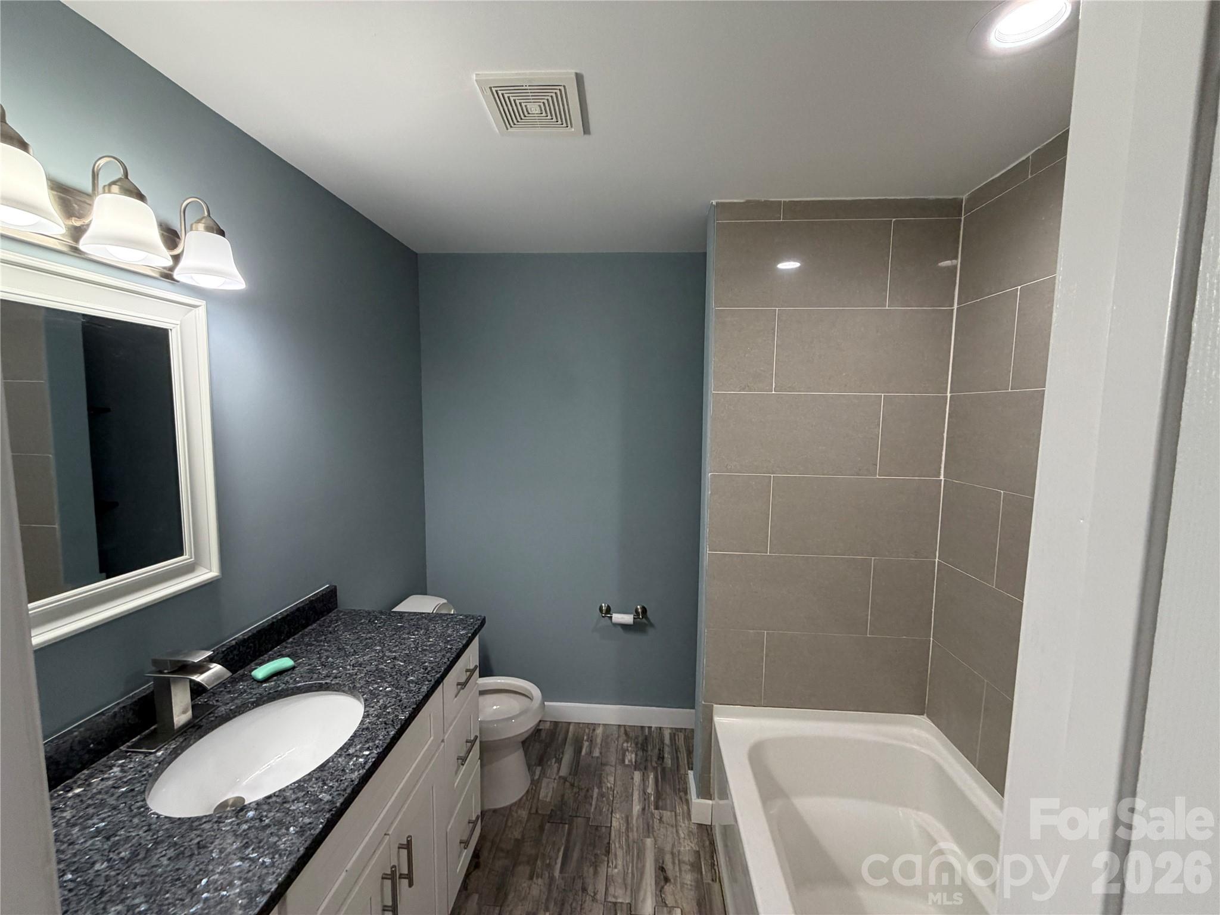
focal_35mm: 14
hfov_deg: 102.1
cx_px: 610
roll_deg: +0.2
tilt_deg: -4.7
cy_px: 458
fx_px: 493
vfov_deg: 85.7
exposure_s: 1/120
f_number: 2.2
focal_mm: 2.22
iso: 320
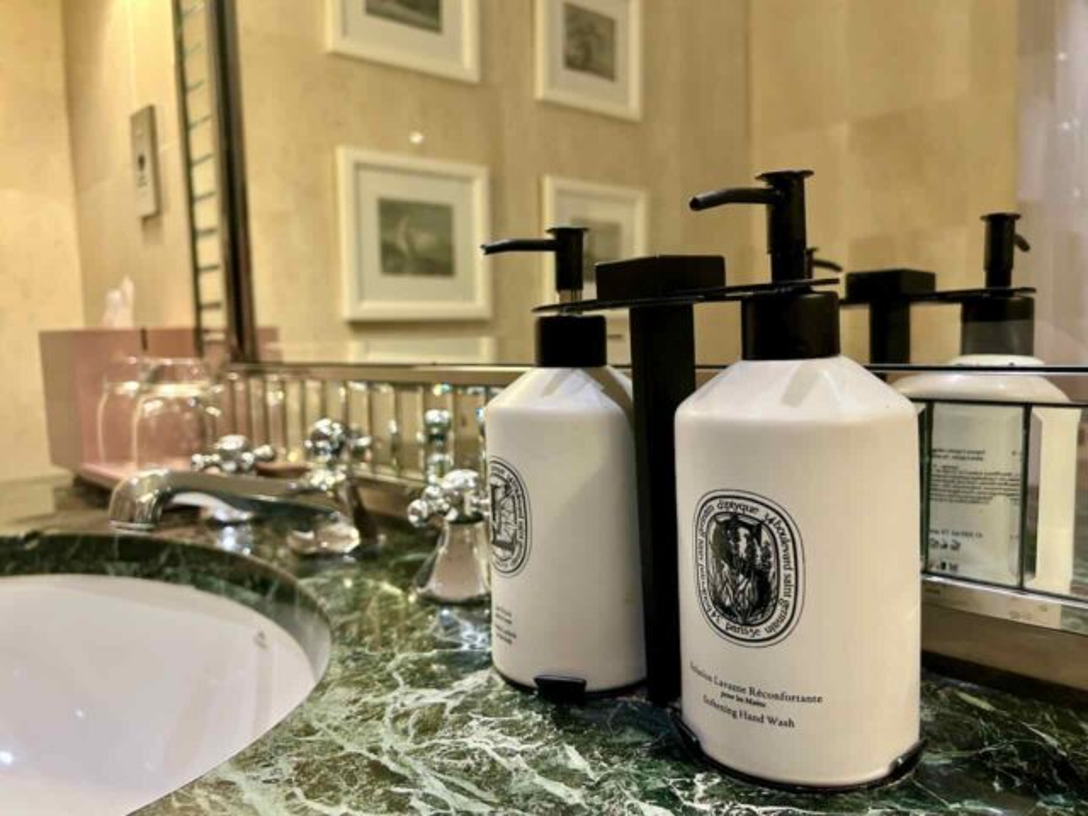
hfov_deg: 67.3
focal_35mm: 26
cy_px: 408
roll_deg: +2.3
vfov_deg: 53.1
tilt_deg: -5.8
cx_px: 544
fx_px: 817
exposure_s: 1/100
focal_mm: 5.7
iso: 125
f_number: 1.5
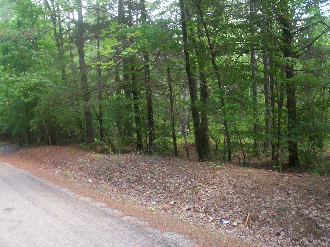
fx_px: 343
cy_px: 124
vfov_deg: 39.7
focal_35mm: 36
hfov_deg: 51.4
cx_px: 165
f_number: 4.5
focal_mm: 5.9
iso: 140
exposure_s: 1/64
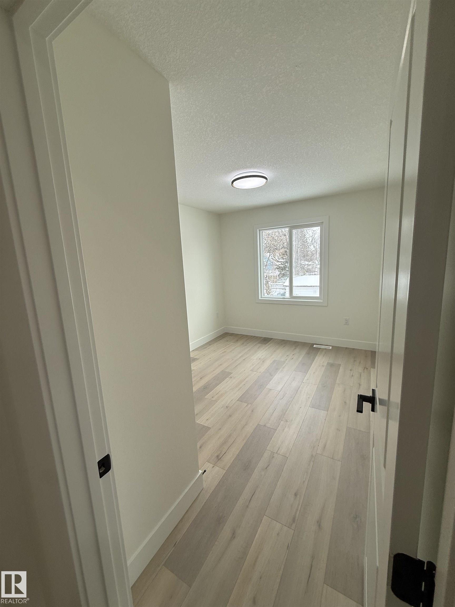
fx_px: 245
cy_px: 304
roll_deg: +0.7
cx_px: 228
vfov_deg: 102.1
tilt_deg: -7.2
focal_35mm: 14
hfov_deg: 85.7
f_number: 2.2
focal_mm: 2.22
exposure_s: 1/137
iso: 50
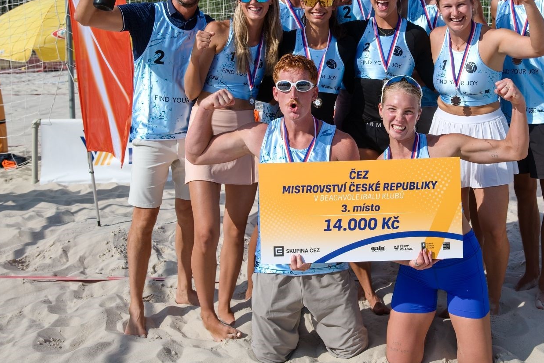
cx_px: 362
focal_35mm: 49
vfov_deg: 27.4
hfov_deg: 40.0
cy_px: 116
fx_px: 738
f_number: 5
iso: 100
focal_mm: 29.5
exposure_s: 1/1250
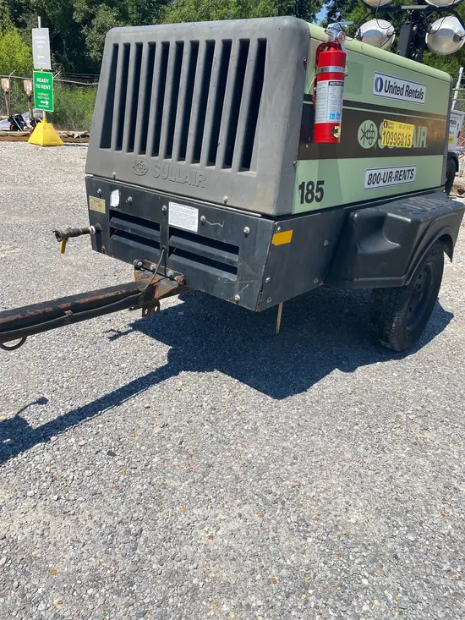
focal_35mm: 26
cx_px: 232
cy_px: 310
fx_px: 466
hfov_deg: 53.1
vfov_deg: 67.3
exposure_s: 1/2890
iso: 32
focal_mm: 4.25
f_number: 1.8
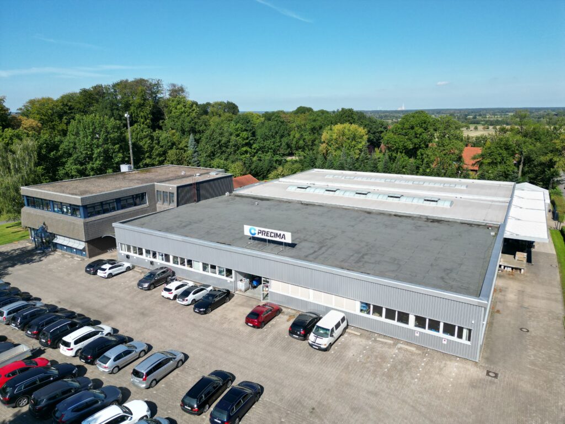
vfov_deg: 56.8
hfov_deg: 71.6
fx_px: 392
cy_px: 212
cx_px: 282
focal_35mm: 24
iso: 120
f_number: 1.7
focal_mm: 6.72
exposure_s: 1/3200
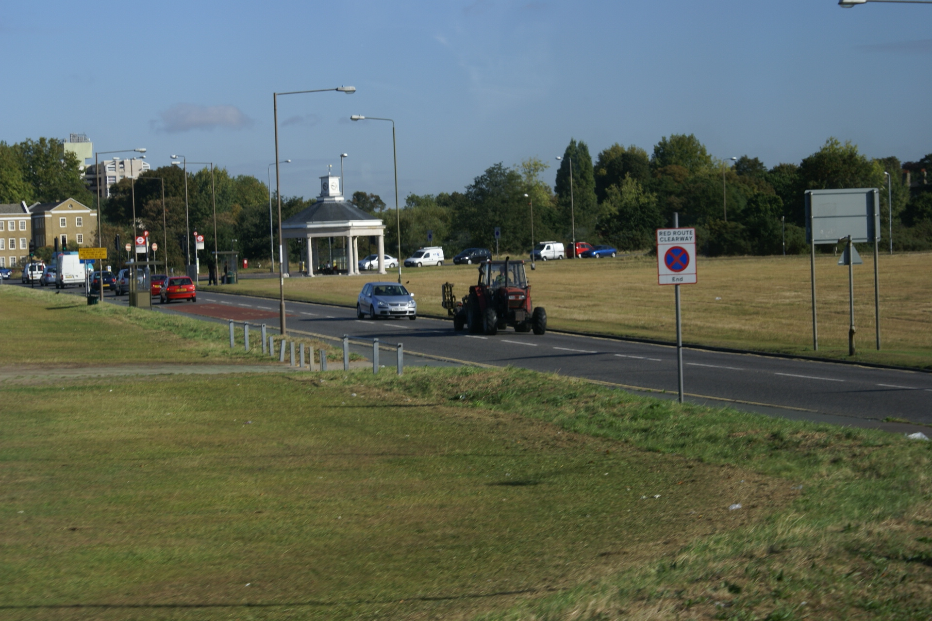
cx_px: 466
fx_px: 2718
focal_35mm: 105
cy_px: 310
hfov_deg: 19.5
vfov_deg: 13.0
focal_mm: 70
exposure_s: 1/160
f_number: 8
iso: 100
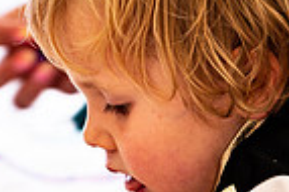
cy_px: -23
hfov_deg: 2.2
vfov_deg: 1.5
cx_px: 212
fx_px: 7553
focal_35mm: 942
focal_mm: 200
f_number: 4.5
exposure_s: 1/160
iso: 100
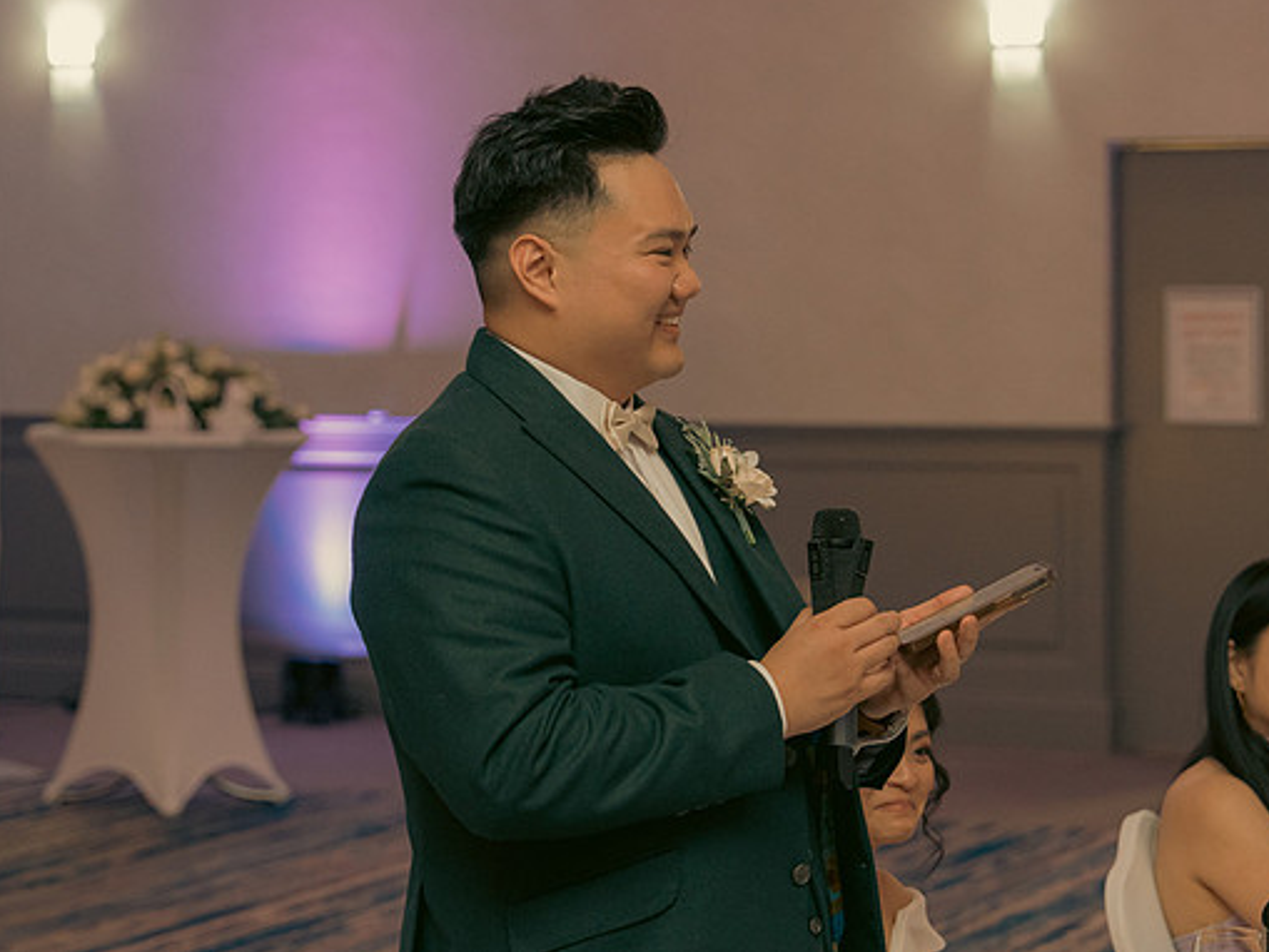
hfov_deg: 17.1
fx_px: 4217
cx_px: 693
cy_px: 475
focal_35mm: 115
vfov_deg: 12.9
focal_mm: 70
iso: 2500
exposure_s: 1/160
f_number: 3.5
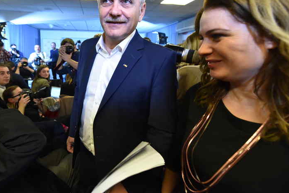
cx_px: 114
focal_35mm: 18
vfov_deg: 66.3
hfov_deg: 88.7
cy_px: 71
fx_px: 145
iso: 3200
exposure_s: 1/100
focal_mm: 14
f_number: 4.5
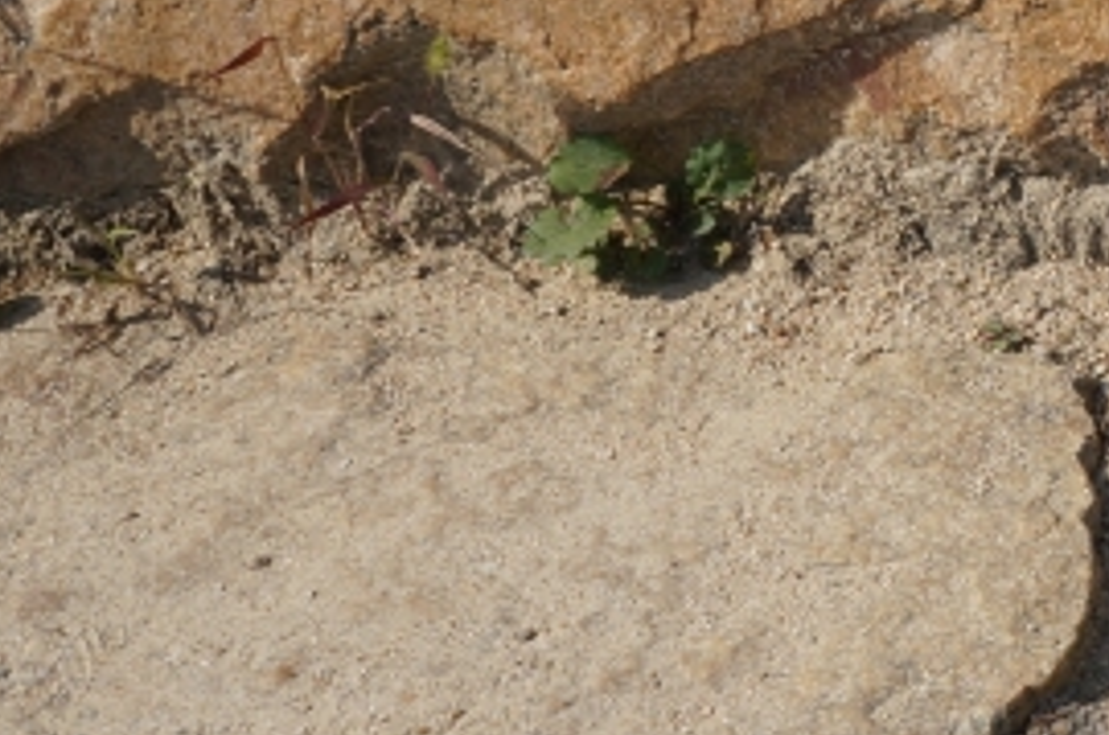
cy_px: 168
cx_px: 1865
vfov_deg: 13.6
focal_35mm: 100
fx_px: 3075
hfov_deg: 17.4
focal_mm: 18
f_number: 8
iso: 200
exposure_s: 1/800
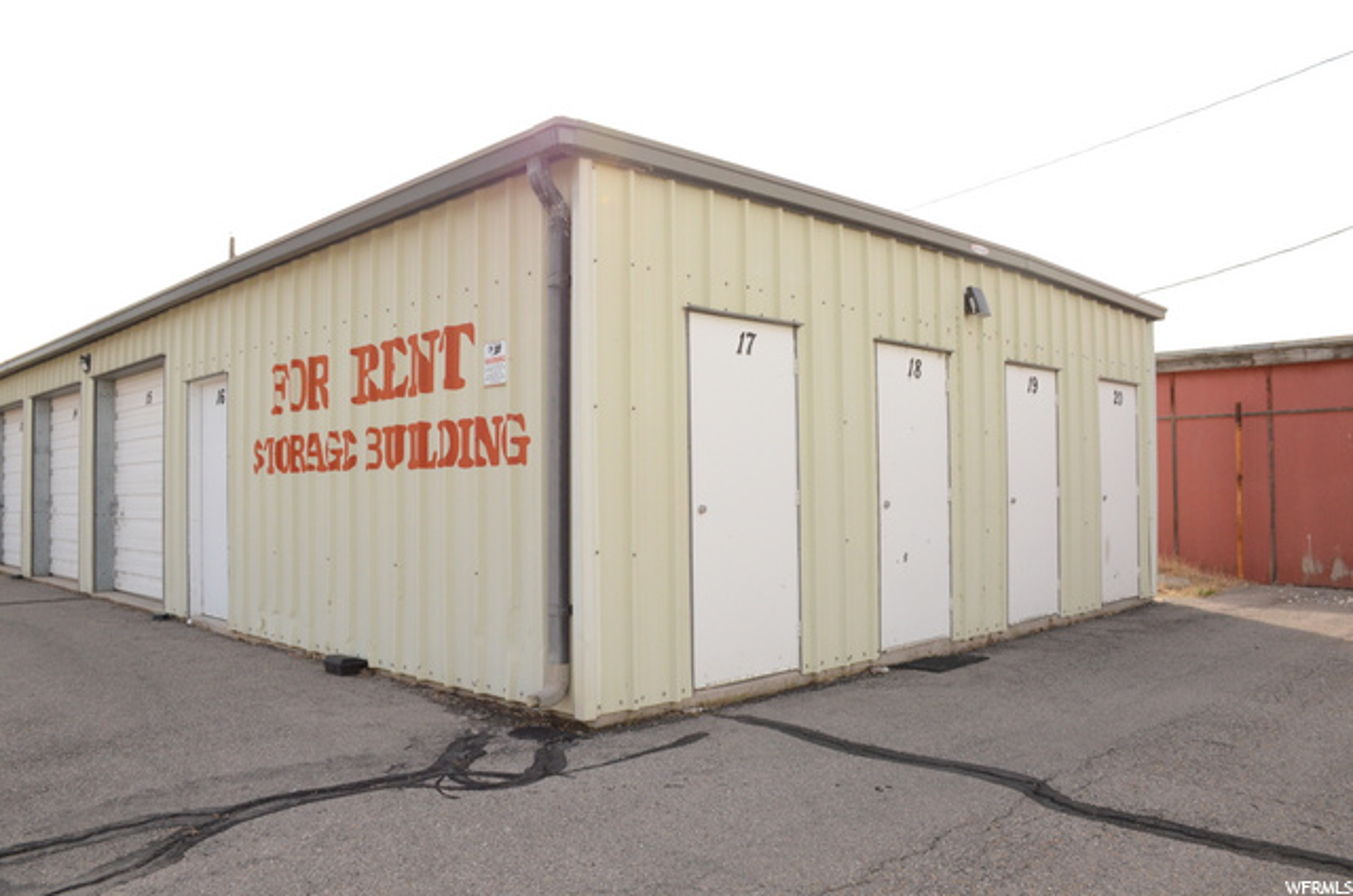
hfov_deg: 67.5
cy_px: 448
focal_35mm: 27
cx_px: 676
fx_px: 1013
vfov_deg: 47.7
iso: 1600
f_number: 6.3
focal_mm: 18
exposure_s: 1/2000
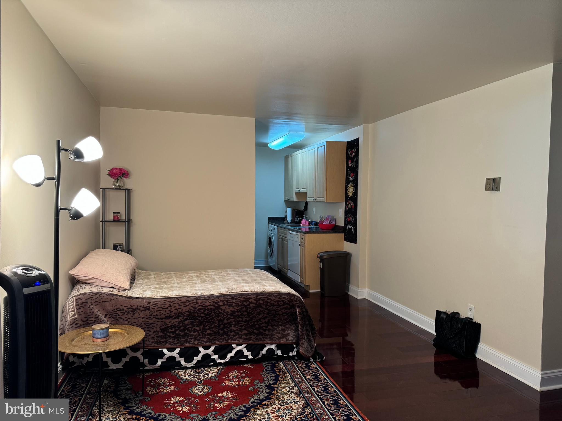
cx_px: 281
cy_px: 210
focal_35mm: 24
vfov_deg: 56.8
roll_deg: -1.3
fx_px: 390
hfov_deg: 71.6
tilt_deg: -1.8
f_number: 1.78
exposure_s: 1/60
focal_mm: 6.86
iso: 160
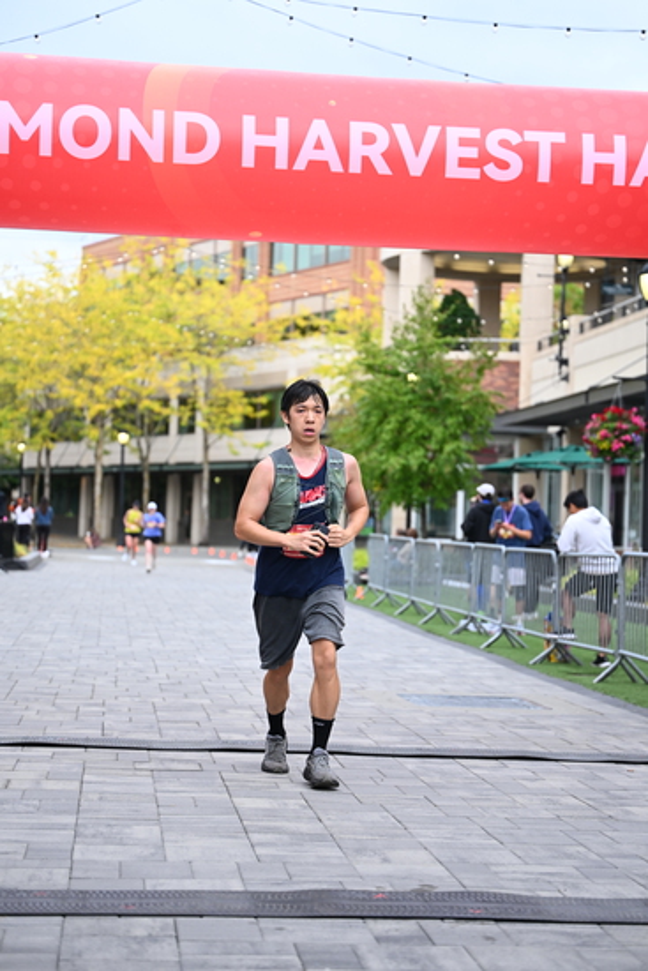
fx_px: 1916
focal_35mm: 71
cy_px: 486
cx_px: 324
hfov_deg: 19.2
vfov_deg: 28.4
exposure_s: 1/1600
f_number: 2.8
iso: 640
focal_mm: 71
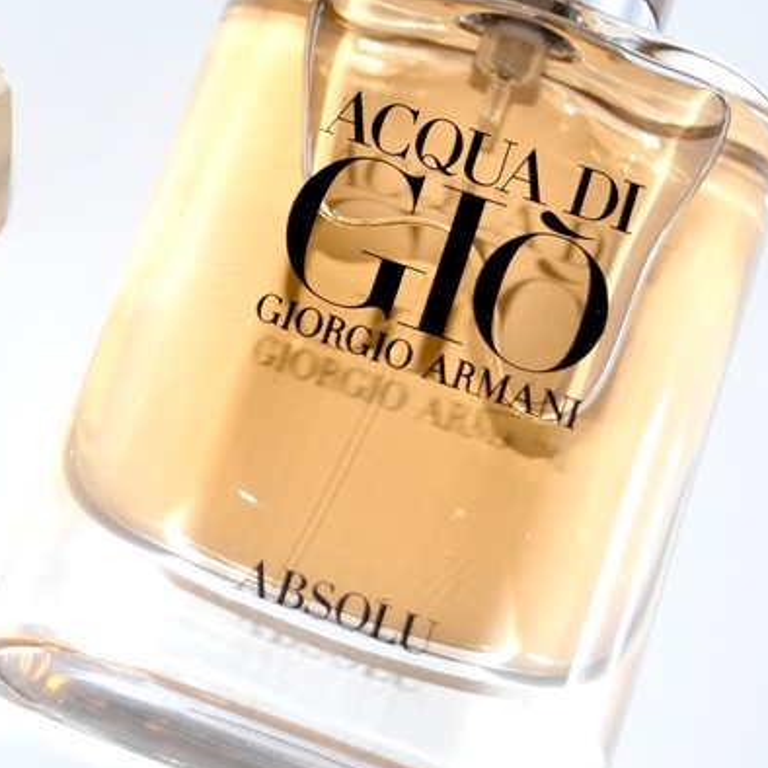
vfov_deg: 15.0
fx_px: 2914
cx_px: -117
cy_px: 258
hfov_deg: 14.6
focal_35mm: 116
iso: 800
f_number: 5
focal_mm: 35
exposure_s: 1/100
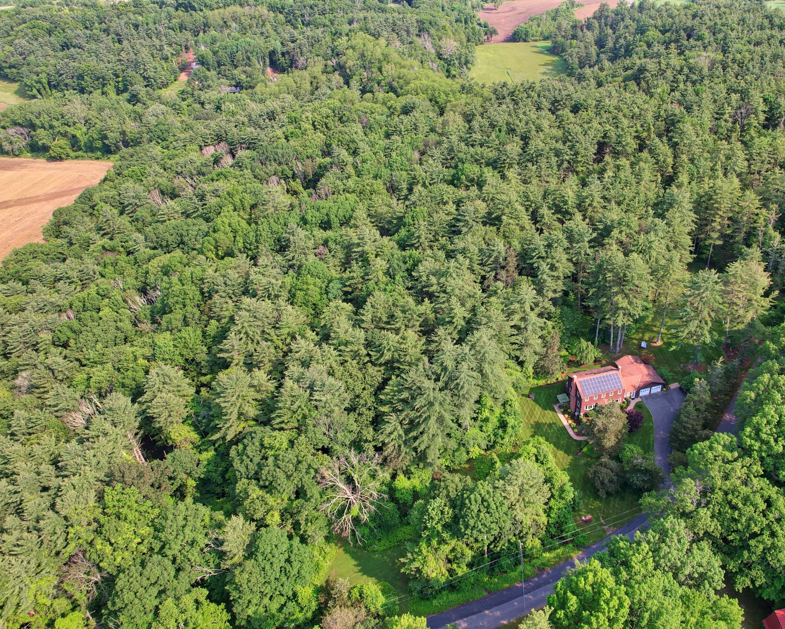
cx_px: 493
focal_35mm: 26
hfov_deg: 65.0
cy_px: 320
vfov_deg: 54.9
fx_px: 604
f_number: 2.8
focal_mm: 8.4
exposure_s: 1/60
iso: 100
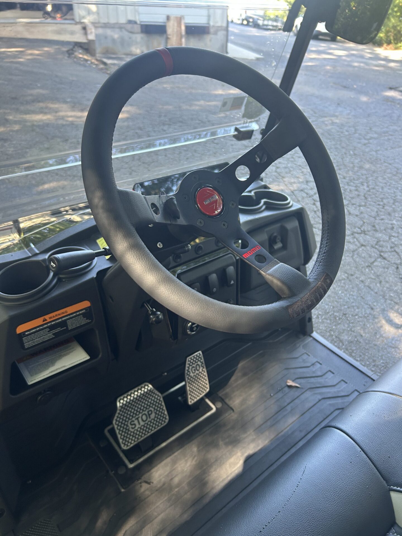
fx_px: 403
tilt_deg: -32.6
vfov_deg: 67.3
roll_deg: +1.1
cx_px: 201
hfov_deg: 53.1
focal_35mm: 26
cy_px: 268
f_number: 1.5
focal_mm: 5.7
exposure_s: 1/92
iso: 125
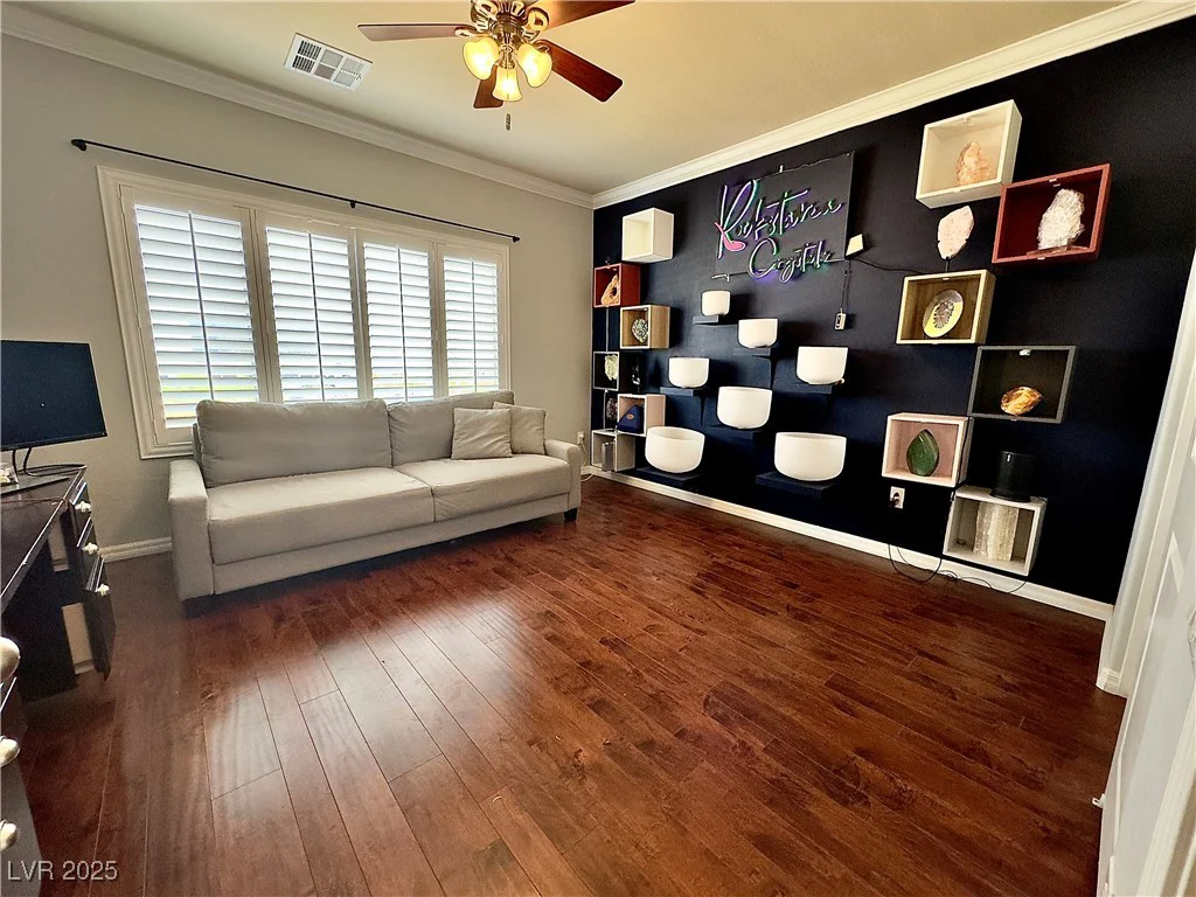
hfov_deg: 102.1
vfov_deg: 85.7
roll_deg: -1.0
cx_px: 598
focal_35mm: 14
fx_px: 484
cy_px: 448
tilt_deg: -10.7
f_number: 2.2
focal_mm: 2.22
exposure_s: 1/120
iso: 320
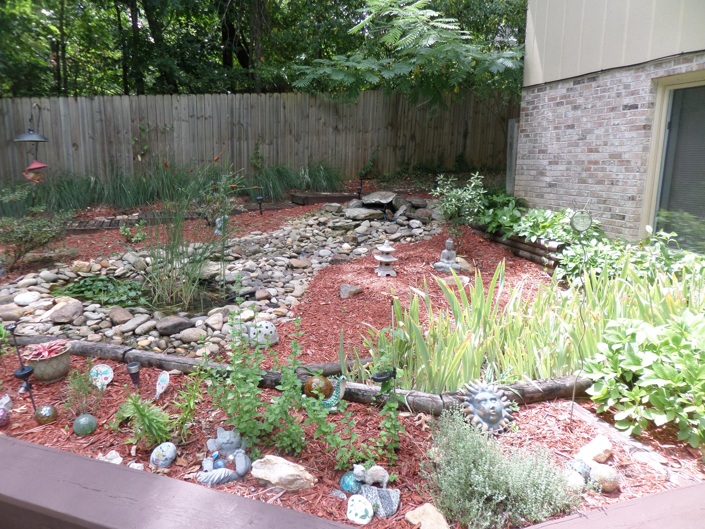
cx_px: 352
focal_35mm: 24
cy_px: 264
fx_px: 489
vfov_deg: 56.8
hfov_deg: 71.6
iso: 80
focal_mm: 4.3
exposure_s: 1/250
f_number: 3.1
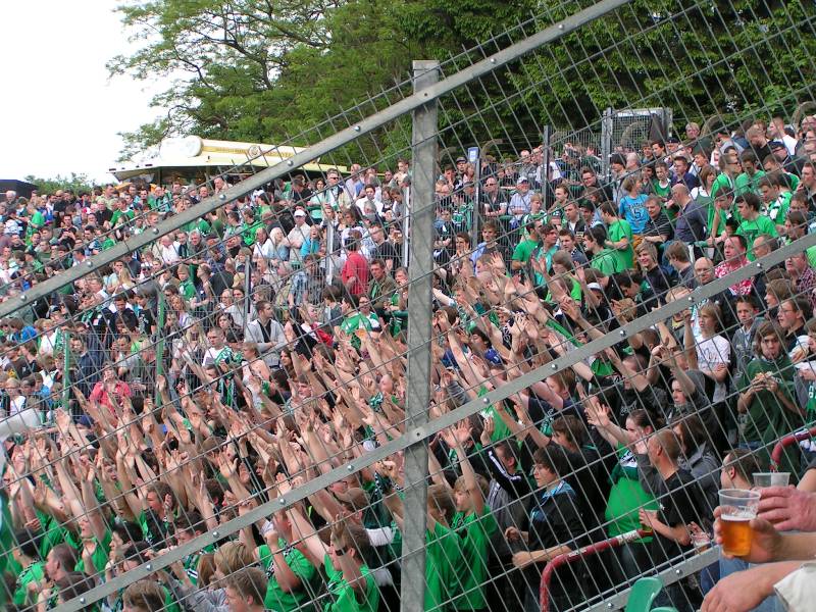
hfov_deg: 29.8
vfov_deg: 22.6
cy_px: 306
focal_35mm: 65
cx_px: 408
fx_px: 1532
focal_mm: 10
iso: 50
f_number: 5
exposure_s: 1/100
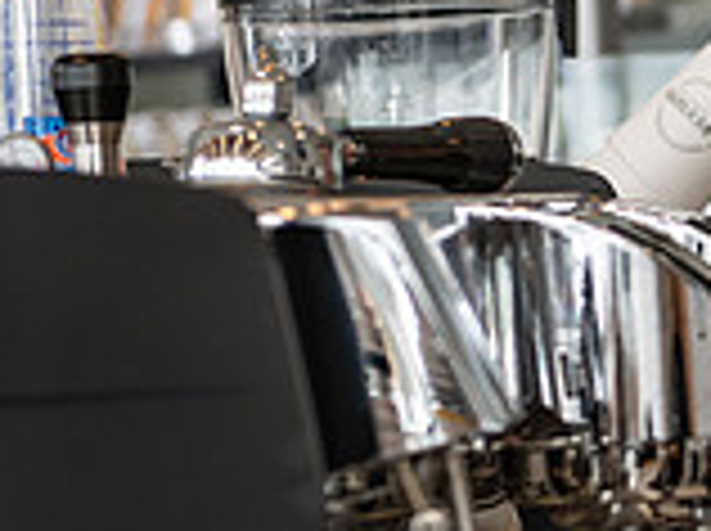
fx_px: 4348
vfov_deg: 7.0
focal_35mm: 212
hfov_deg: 9.1
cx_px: 1048
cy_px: 263
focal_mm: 60
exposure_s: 1/200
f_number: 4
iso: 500
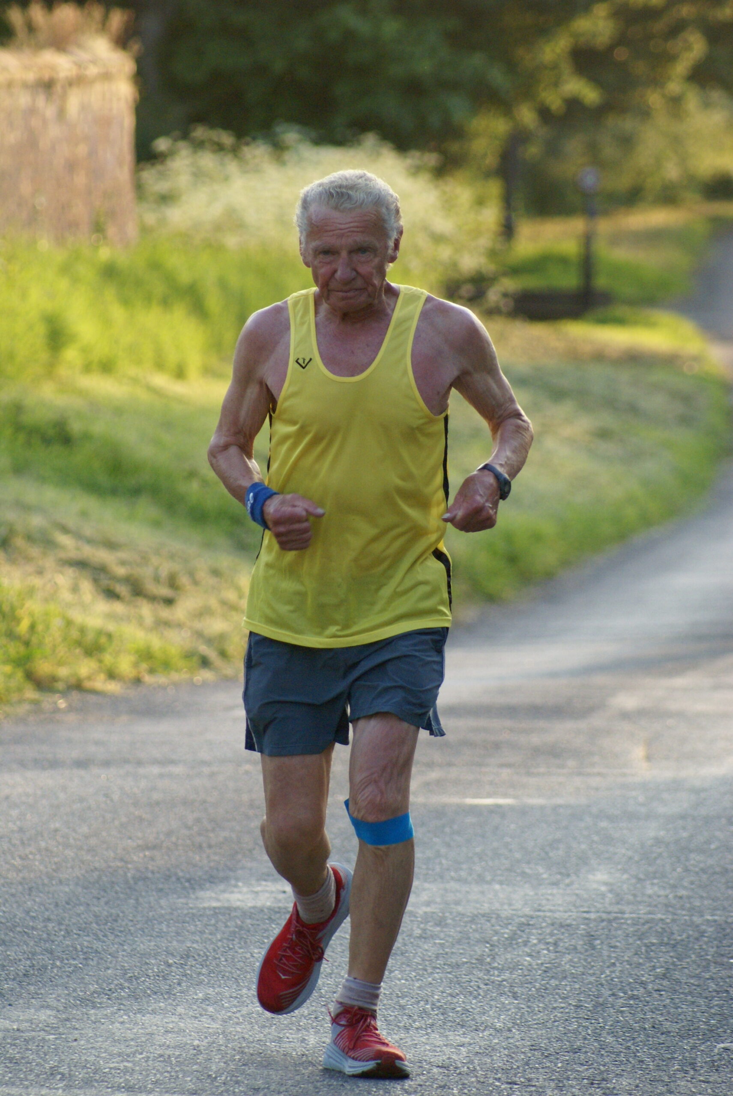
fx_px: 9146
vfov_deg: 6.9
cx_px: 366
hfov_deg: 4.6
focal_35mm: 300
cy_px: 548
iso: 800
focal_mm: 200
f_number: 5.6
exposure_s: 1/400
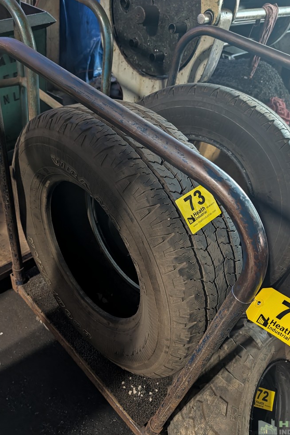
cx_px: 157
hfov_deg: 49.5
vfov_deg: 69.4
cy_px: 217
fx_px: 314
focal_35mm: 26
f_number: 1.68
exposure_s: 1/78.4
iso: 590
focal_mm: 6.9
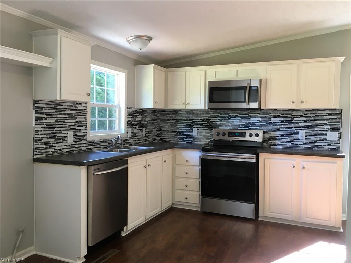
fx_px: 294
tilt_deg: -2.7
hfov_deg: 61.7
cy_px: 132
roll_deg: -1.2
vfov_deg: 48.2
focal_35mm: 29
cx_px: 176
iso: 64
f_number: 2.2
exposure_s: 1/30
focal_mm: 4.15
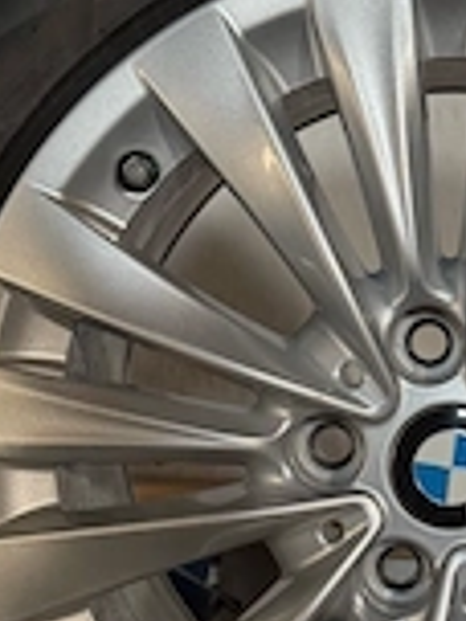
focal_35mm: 63
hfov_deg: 22.5
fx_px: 1131
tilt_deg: -10.5
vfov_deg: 30.3
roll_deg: +0.9
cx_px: 454
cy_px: 453
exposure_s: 1/60
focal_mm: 6.76
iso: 500
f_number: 1.78
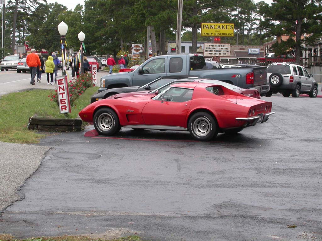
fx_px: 884
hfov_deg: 20.7
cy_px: 120
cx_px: 161
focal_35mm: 95
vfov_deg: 15.6
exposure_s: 1/205
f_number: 4.4
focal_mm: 19.8
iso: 100
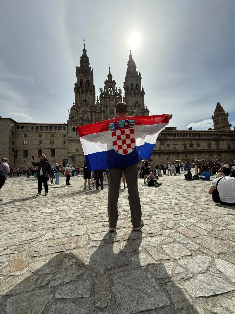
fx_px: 127
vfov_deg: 102.1
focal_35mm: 14
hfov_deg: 85.7
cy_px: 157
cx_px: 118
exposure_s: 1/3891
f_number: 2.2
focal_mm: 2.22
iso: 80
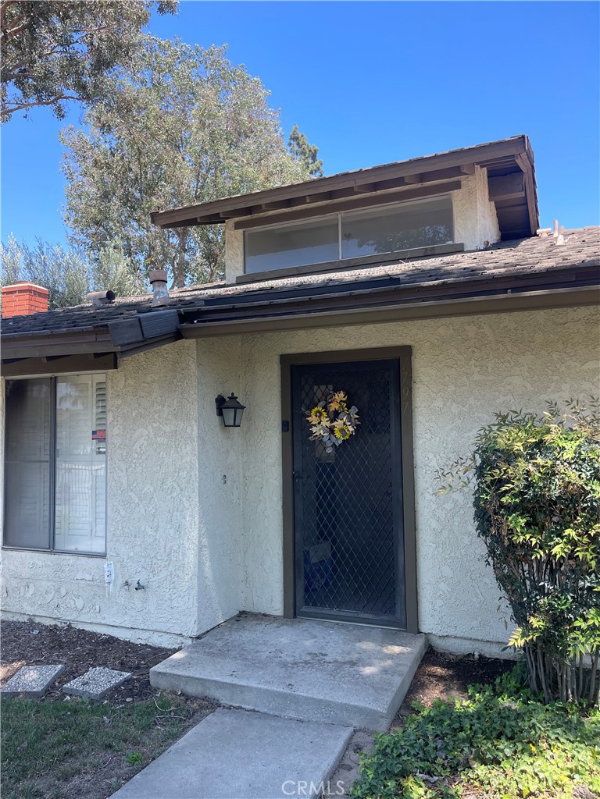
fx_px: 578
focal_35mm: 25
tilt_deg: +3.5
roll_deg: +1.4
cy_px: 400
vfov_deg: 69.4
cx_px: 300
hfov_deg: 54.9
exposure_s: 1/713
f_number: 1.6
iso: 32
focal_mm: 5.1
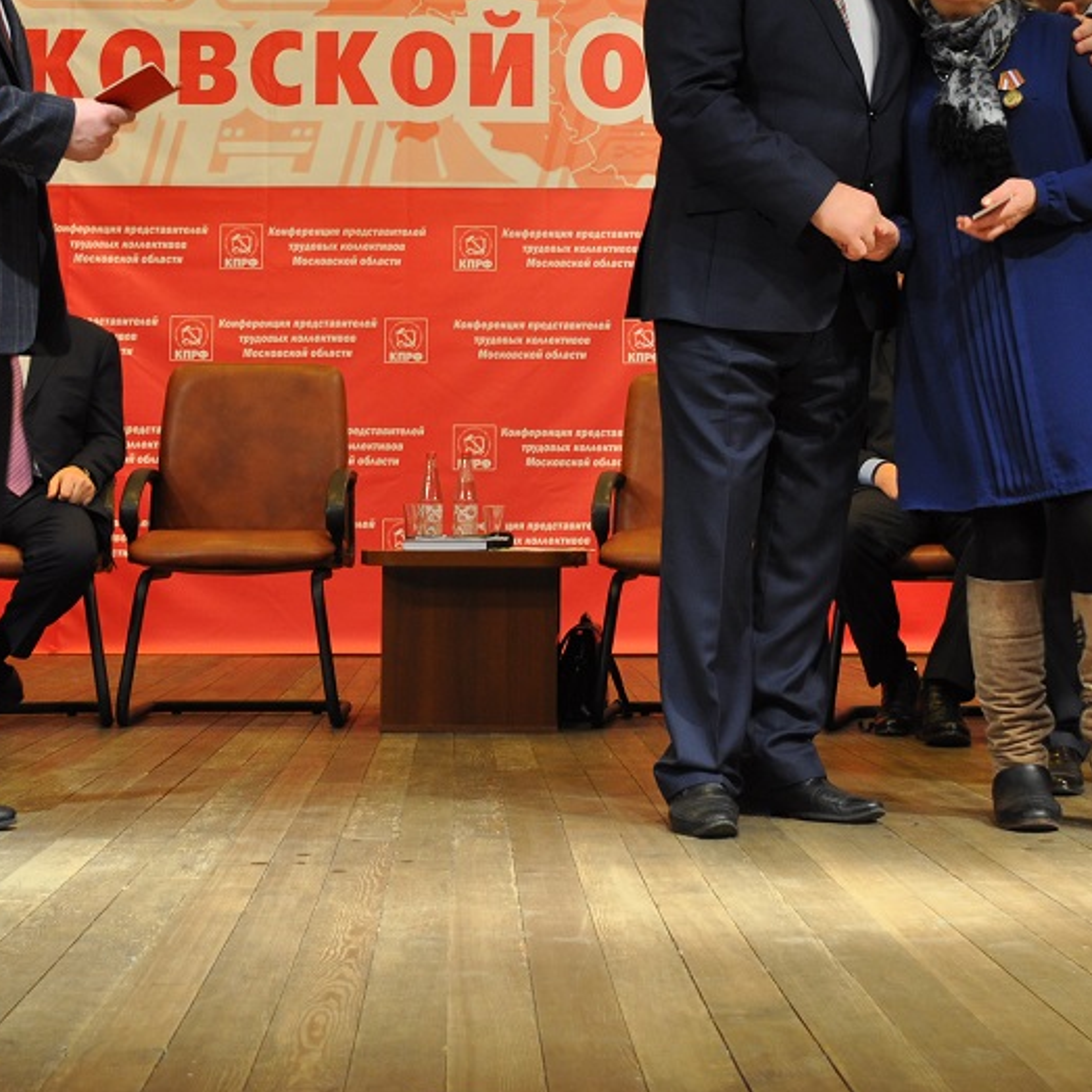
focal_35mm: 69
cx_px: 577
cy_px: 233
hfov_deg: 25.0
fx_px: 2463
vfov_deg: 24.6
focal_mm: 22
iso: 400
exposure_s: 1/25
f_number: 5
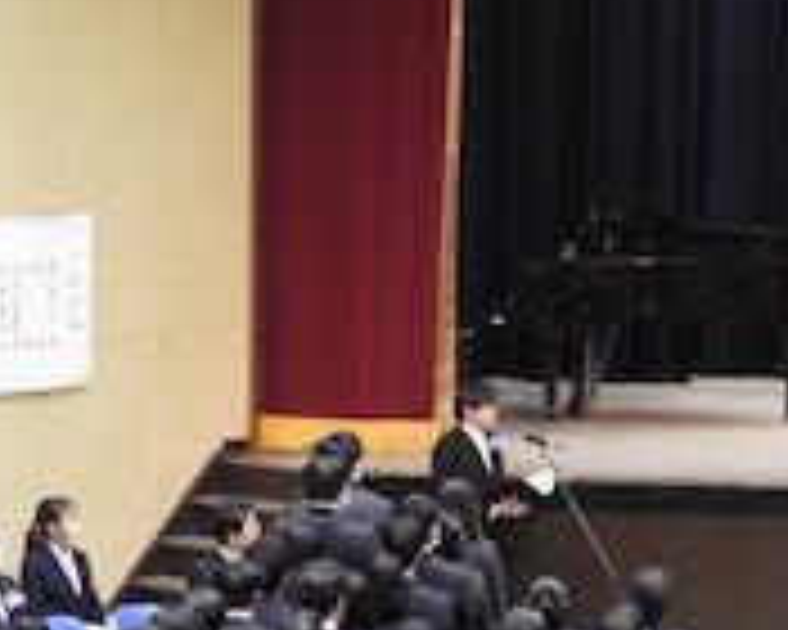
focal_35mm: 256
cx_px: 770
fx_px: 5970
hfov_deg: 7.5
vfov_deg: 6.0
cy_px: 639
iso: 800
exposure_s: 1/15
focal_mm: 20.6
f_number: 5
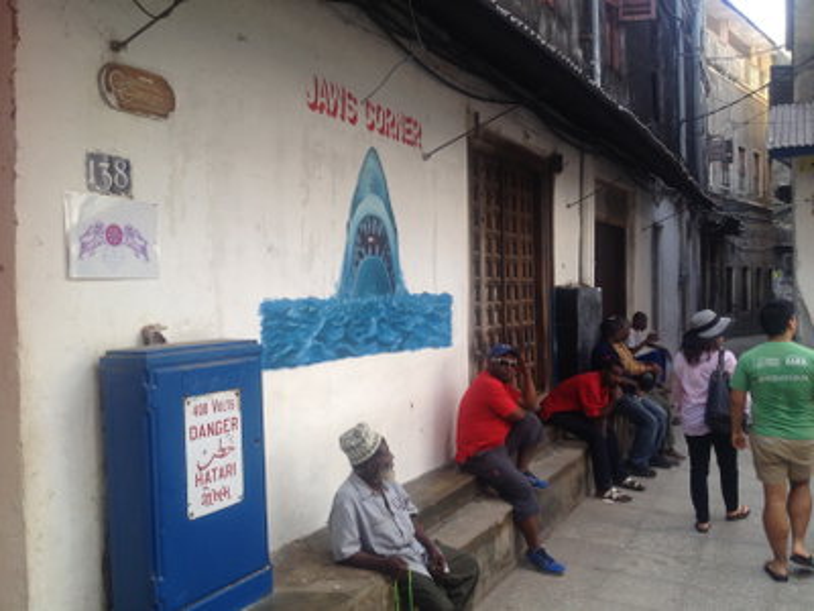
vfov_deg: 40.7
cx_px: 407
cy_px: 306
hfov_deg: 52.6
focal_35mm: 35
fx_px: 823
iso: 50
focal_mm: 4.28
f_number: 2.4
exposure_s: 1/244
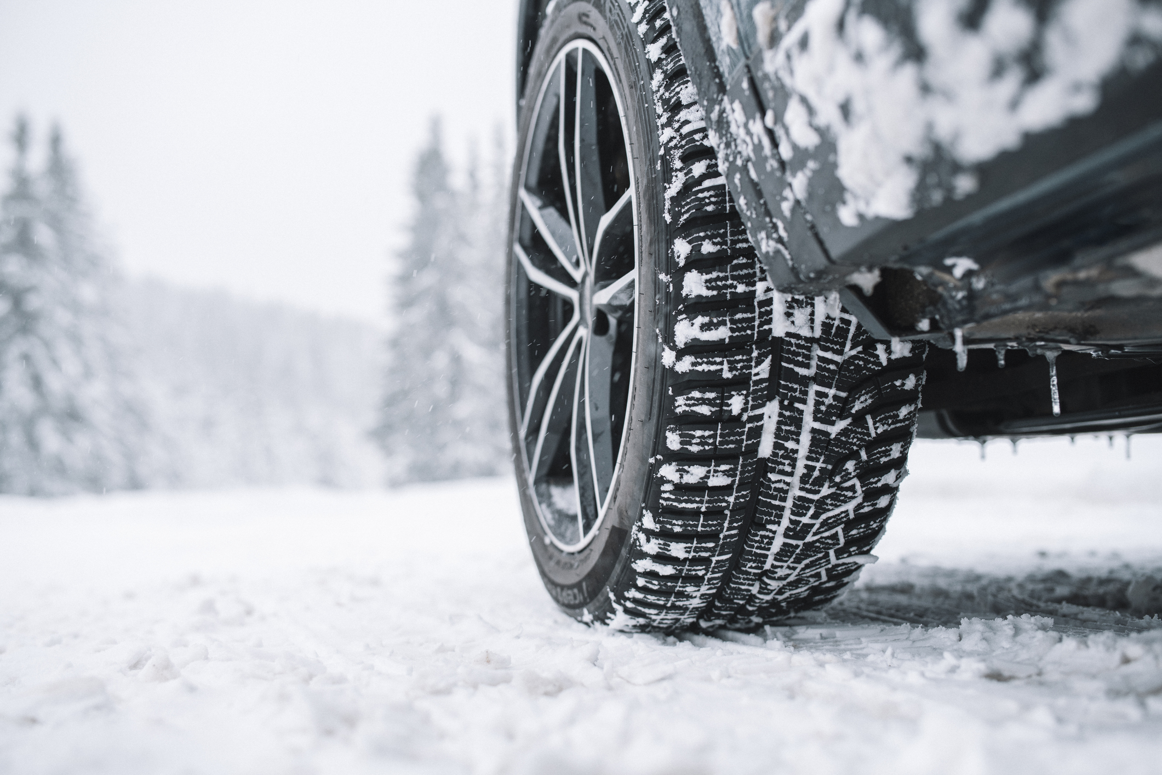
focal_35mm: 35
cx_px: 581
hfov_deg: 54.4
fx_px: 1130
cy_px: 388
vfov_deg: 37.9
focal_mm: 35
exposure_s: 1/250
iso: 125
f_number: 2.5
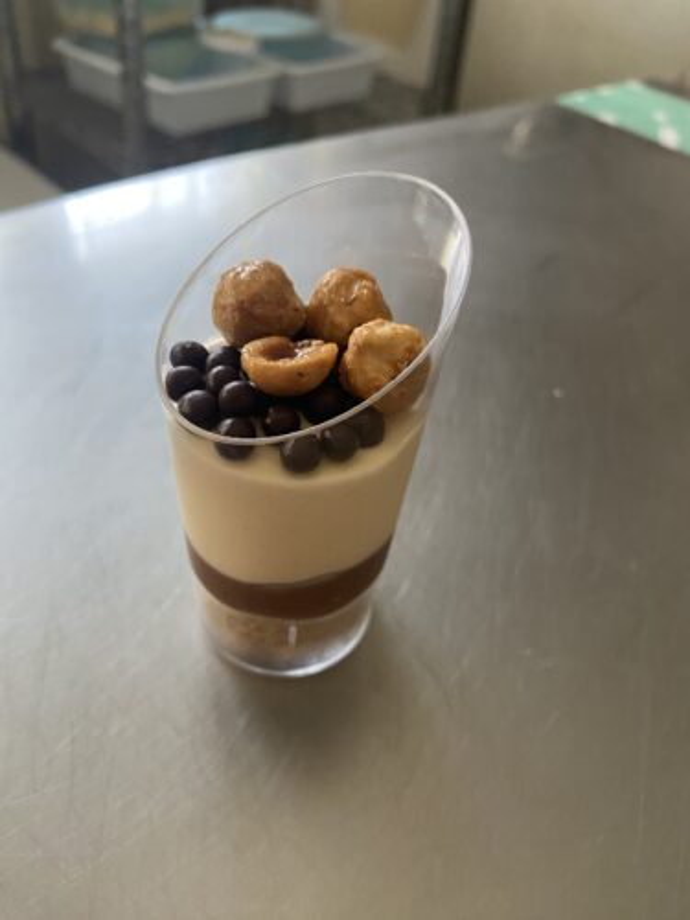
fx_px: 664
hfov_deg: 54.9
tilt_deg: -41.4
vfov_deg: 69.4
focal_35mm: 25
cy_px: 460
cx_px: 345
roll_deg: -6.7
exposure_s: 1/60
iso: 320
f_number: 1.8
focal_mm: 4.25
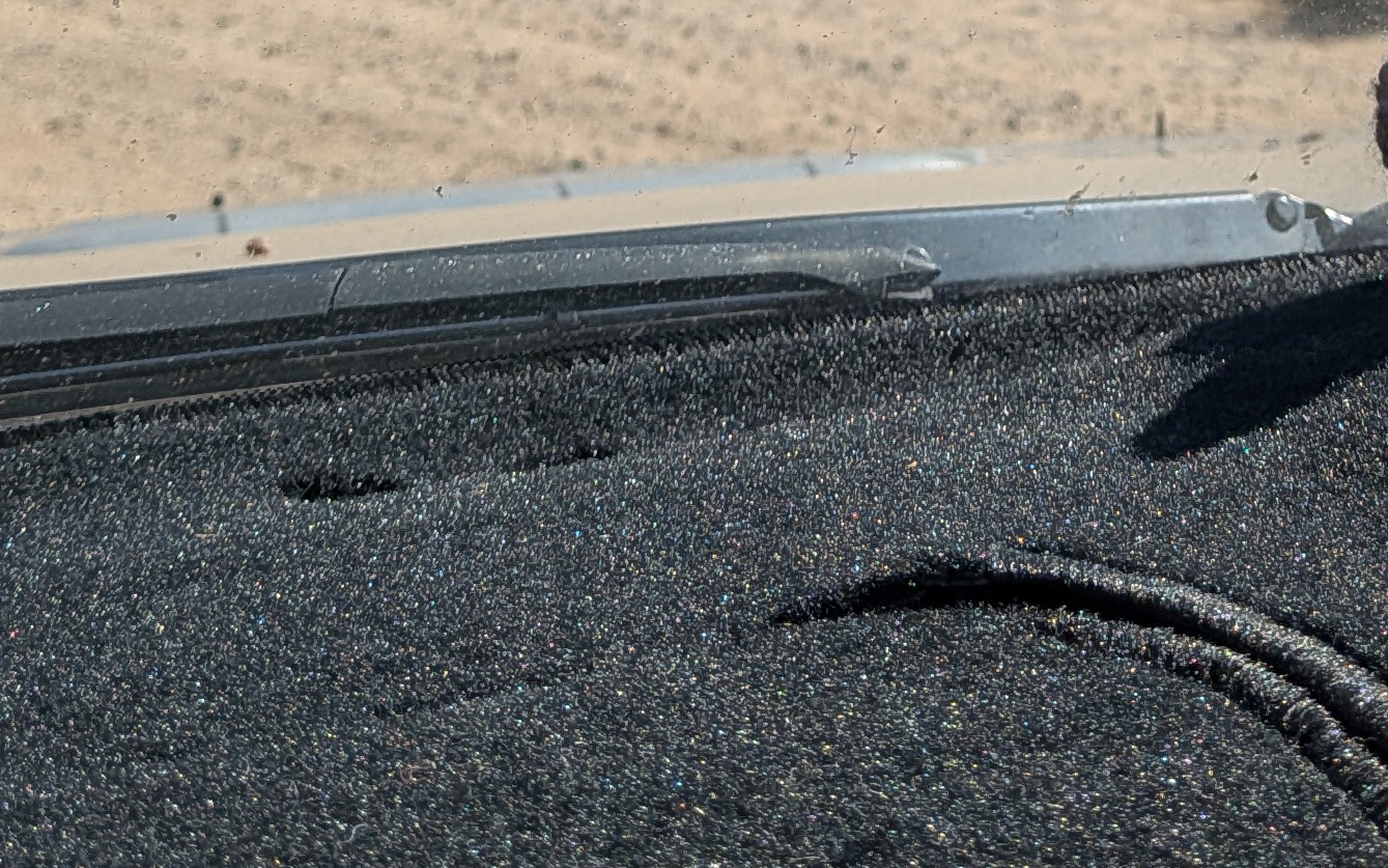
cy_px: -622
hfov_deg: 27.0
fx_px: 2875
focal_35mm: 76
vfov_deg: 15.2
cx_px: 925
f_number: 1.7
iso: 28
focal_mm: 4.53
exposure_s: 1/1221
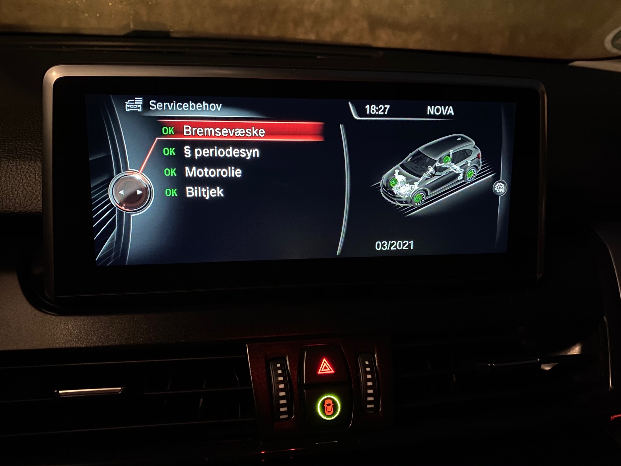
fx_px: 466
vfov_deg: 53.1
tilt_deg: -23.7
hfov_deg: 67.3
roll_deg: -0.4
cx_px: 310
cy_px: 233
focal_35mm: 26
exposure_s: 1/10
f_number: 1.8
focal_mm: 4.25
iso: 400
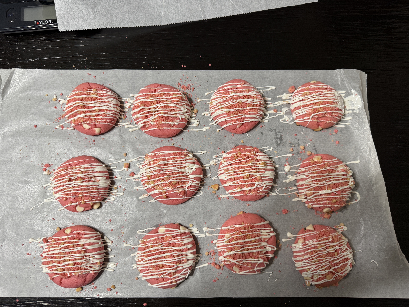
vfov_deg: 56.8
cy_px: 154
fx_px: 284
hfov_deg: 71.6
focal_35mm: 24
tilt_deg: -80.1
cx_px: 204
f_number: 1.78
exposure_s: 1/60
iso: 125
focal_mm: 6.76
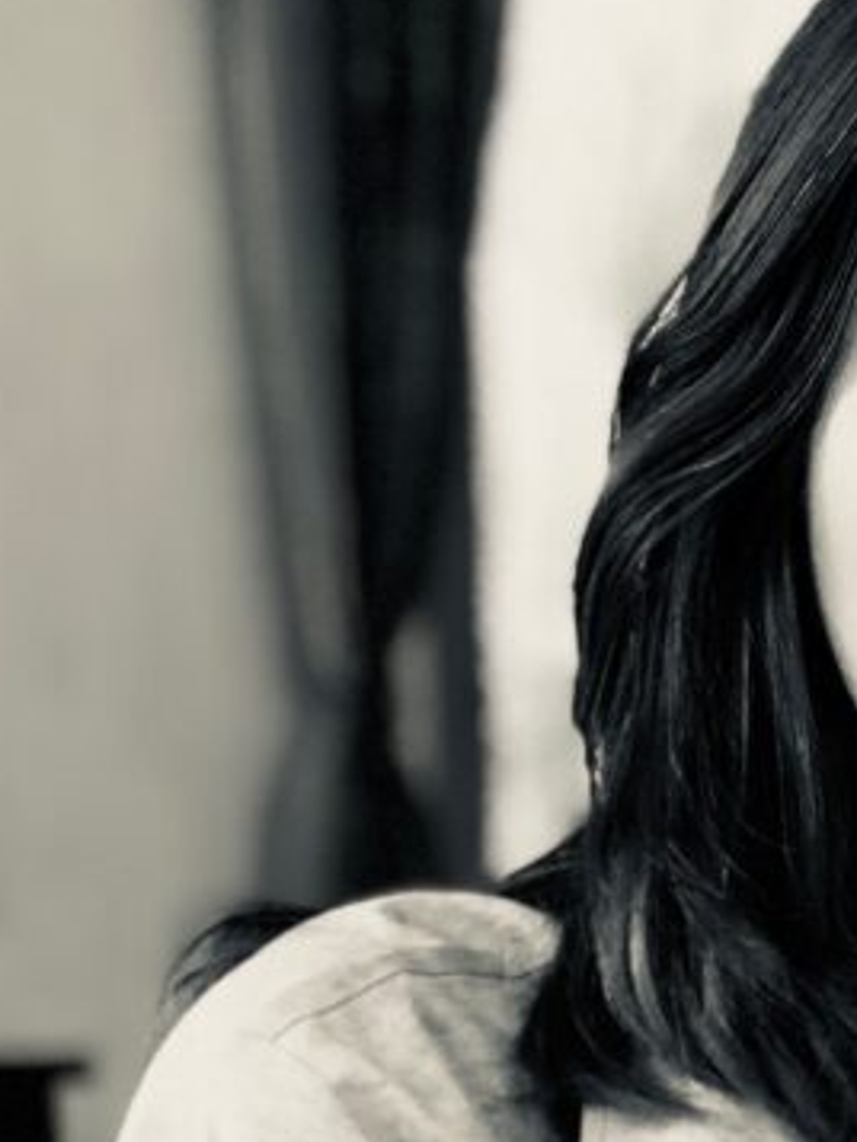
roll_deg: +1.2
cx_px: 1078
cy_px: 1232
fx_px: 4916
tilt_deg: -2.0
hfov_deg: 9.8
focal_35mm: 149
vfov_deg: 13.0
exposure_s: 1/33
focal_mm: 6
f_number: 2.4
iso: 125
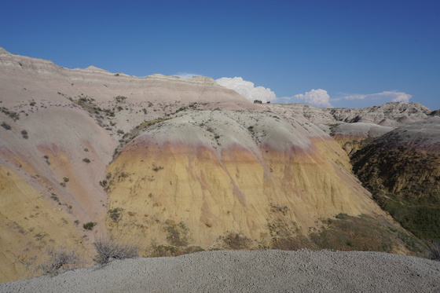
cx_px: 220
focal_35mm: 24
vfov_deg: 53.1
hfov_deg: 73.8
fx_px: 293
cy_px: 146
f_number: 20
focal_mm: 16
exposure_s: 1/100
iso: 100
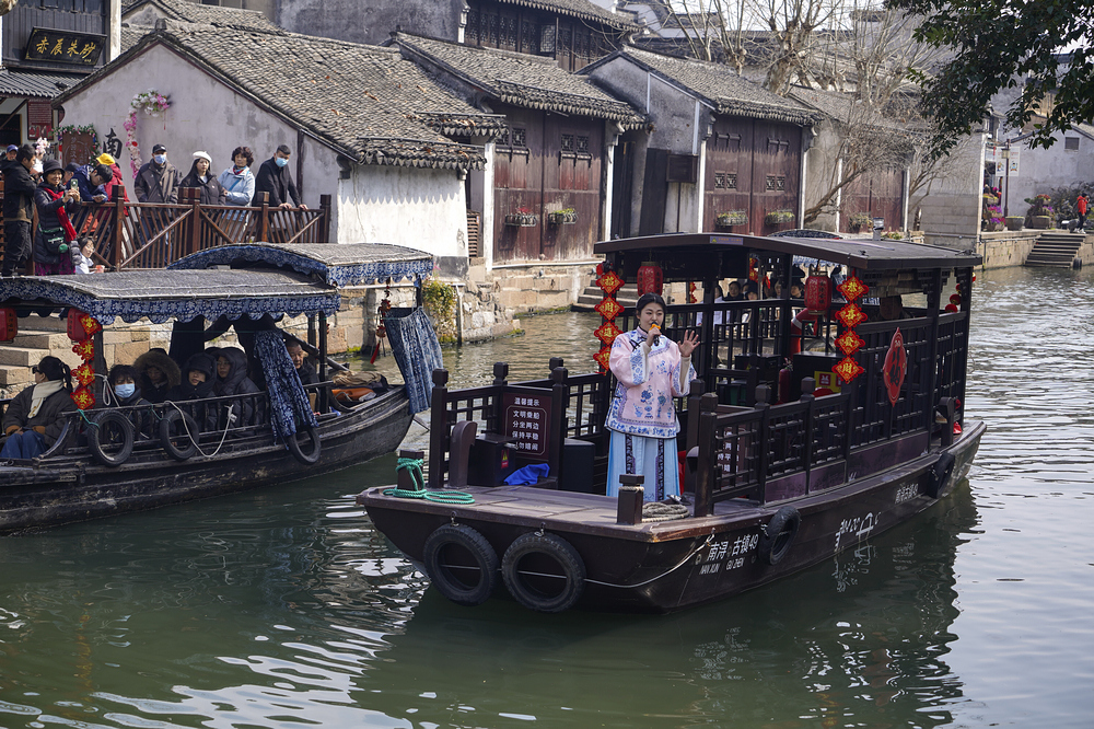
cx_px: 547
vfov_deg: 22.2
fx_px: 1853
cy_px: 364
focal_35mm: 61
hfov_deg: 32.9
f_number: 5.6
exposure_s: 1/320
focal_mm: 61
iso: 100
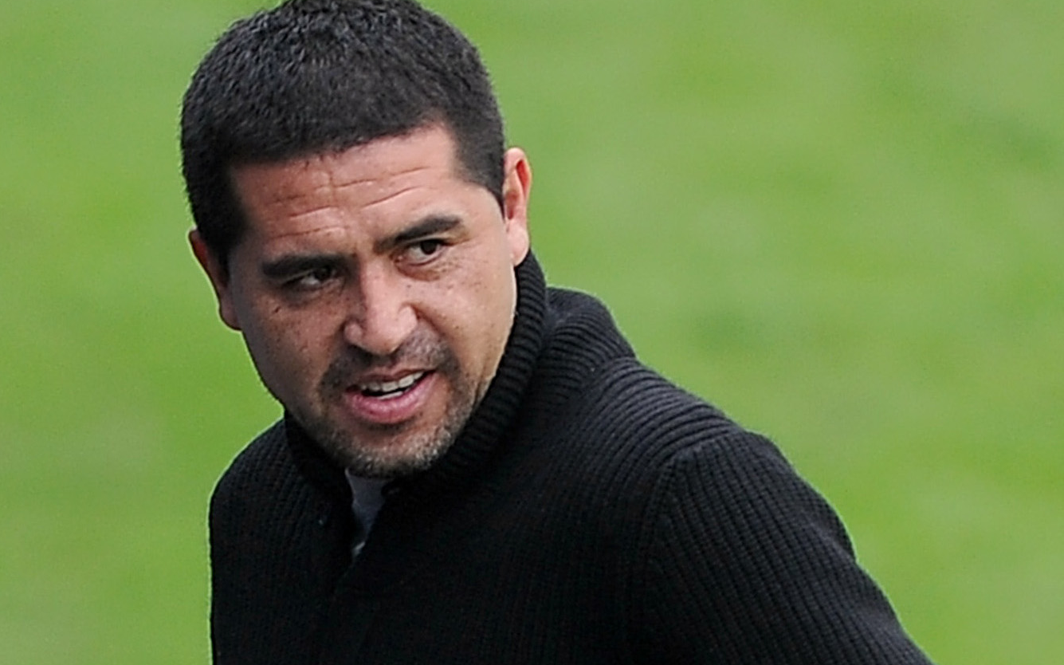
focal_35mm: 312
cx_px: 536
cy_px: 337
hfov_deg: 6.7
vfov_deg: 4.2
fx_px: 9046
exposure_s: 1/640
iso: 400
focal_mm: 300
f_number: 2.8
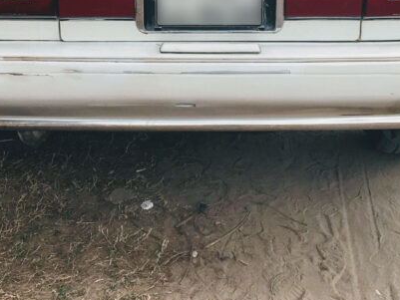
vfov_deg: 18.8
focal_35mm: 74
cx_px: 188
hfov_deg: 26.3
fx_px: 855
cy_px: -60
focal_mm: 4.15
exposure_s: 1/427
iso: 25
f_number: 2.2
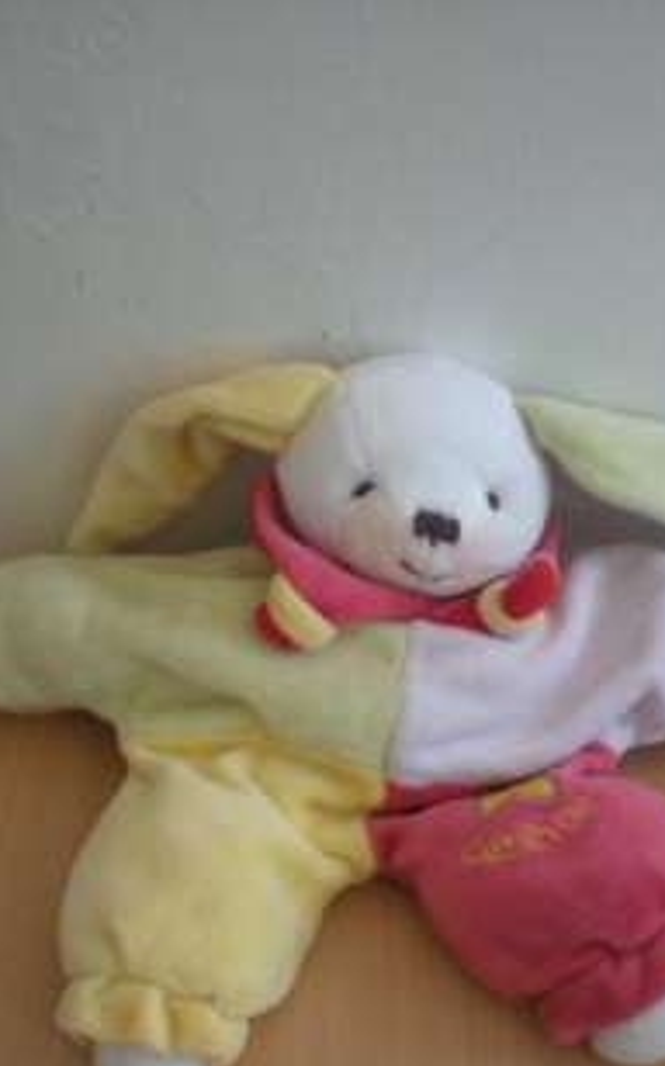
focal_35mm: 51
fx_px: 1482
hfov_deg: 25.3
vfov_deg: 39.3
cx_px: 384
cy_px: 668
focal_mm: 6.3
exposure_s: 1/46.1
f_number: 3.1
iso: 200
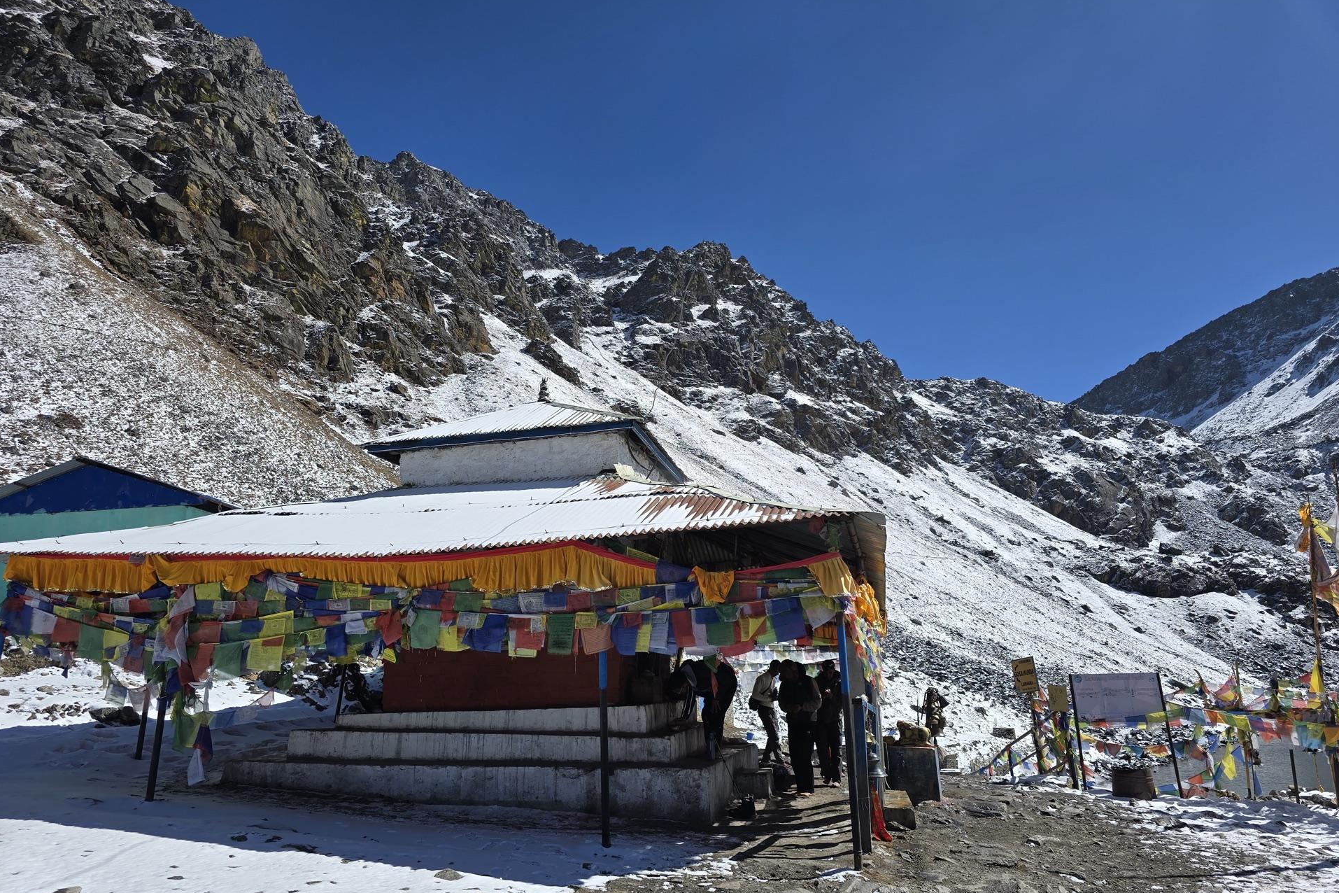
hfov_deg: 73.7
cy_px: 451
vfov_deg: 53.1
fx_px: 893
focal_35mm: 24
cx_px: 669
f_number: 1.7
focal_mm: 6.3
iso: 12
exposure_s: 1/1276
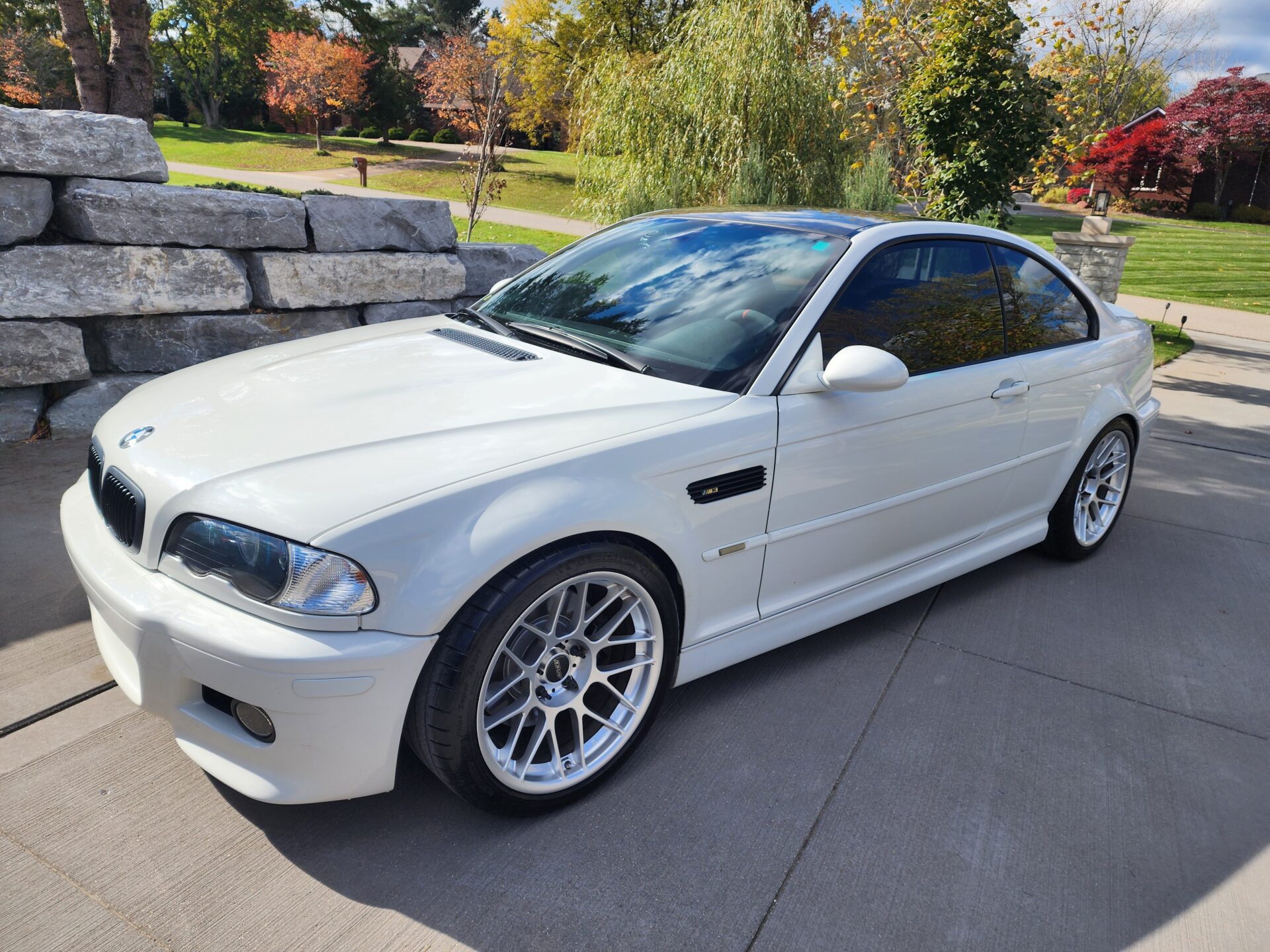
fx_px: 844
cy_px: 476
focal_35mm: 23
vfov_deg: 58.9
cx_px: 635
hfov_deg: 73.9
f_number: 1.8
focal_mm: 6.4
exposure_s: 1/1033
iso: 12
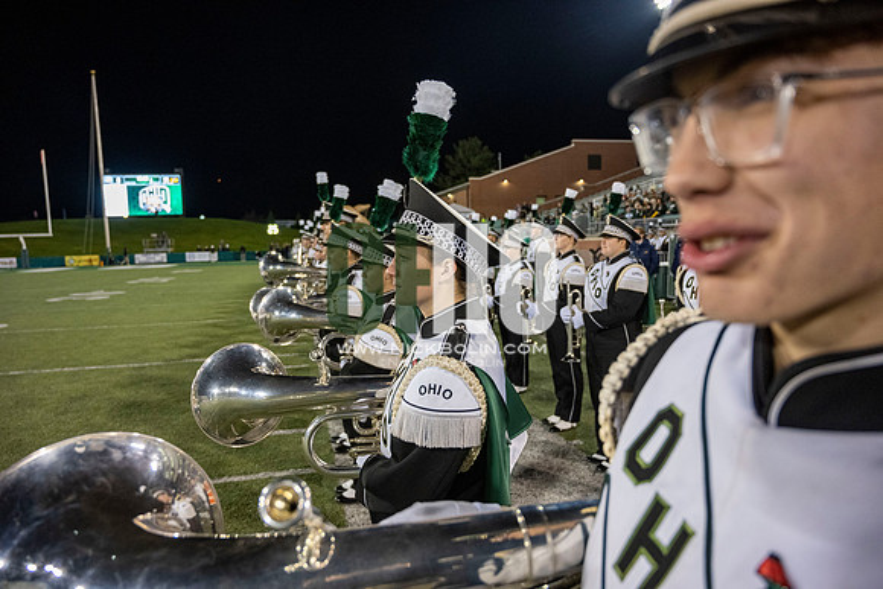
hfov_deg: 73.7
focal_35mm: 24
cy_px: 294
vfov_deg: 53.2
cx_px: 442
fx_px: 589
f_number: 4
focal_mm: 24
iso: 2000
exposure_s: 1/500
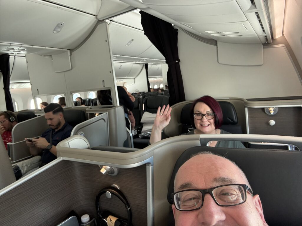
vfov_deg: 58.9
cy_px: 113
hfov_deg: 73.9
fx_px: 201
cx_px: 151
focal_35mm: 23
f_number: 1.9
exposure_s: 1/55
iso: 80
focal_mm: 2.69
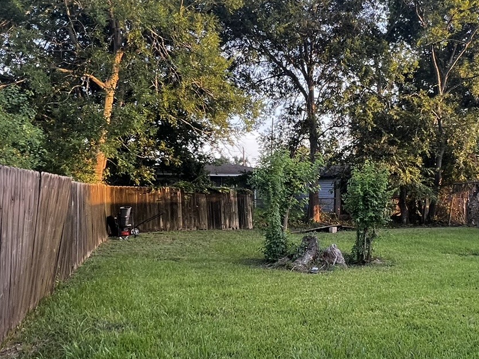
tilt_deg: -5.1
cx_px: 317
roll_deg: -1.1
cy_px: 217
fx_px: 443
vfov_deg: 43.9
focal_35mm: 32
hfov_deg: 55.7
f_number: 1.8
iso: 80
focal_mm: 1.57
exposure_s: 1/99
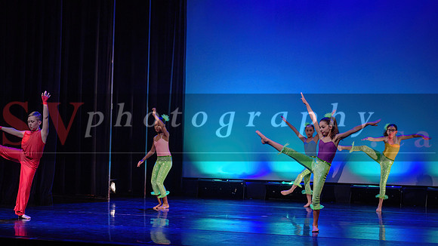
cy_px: 113
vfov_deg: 14.0
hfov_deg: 24.6
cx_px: 226
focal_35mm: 86
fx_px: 1003
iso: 1600
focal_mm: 80
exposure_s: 1/250
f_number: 2.8
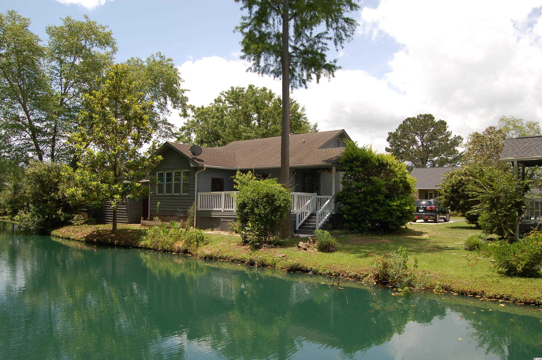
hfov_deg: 33.4
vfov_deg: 22.6
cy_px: 180
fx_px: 903
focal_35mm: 60
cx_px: 271
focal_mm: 40
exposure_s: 1/500
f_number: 8
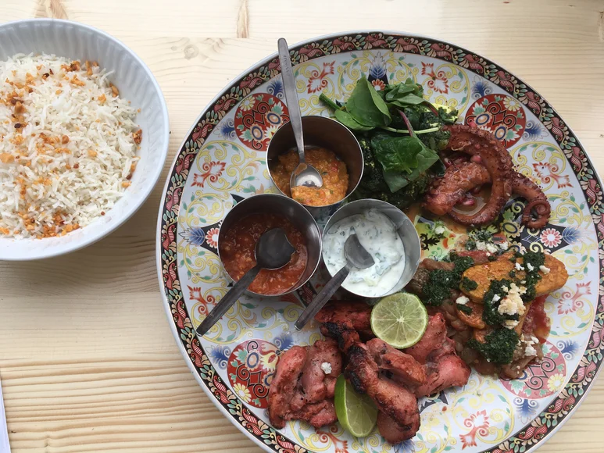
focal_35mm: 29
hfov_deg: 61.7
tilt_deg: -76.2
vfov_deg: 48.2
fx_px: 506
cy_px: 226
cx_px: 302
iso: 25
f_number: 2.2
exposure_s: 1/309
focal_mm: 4.15
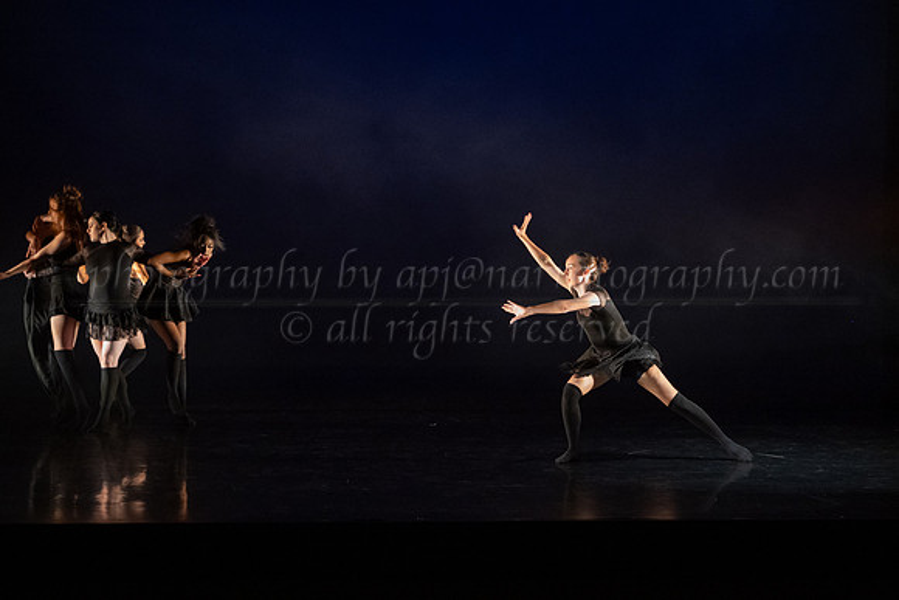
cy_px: 348
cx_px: 575
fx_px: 1980
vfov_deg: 17.2
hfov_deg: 25.5
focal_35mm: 79
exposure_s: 1/400
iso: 4000
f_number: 3.2
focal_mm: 62
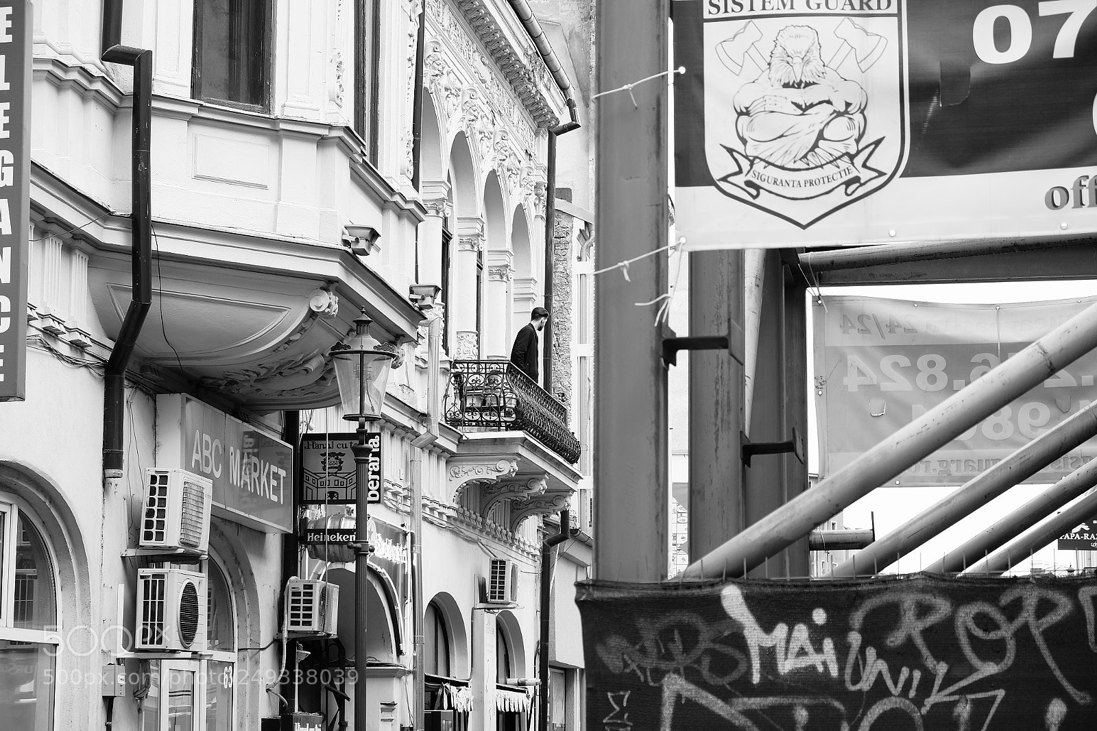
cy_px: 366
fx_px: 2529
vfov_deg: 16.4
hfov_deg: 24.5
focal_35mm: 83
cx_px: 548
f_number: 5.6
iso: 400
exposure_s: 1/90
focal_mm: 55
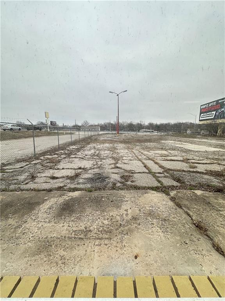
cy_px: 150
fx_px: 121
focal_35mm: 14
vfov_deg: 102.1
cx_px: 112
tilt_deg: -10.0
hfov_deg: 85.7
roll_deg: +1.0
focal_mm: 2.22
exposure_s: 1/173
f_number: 2.2
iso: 40
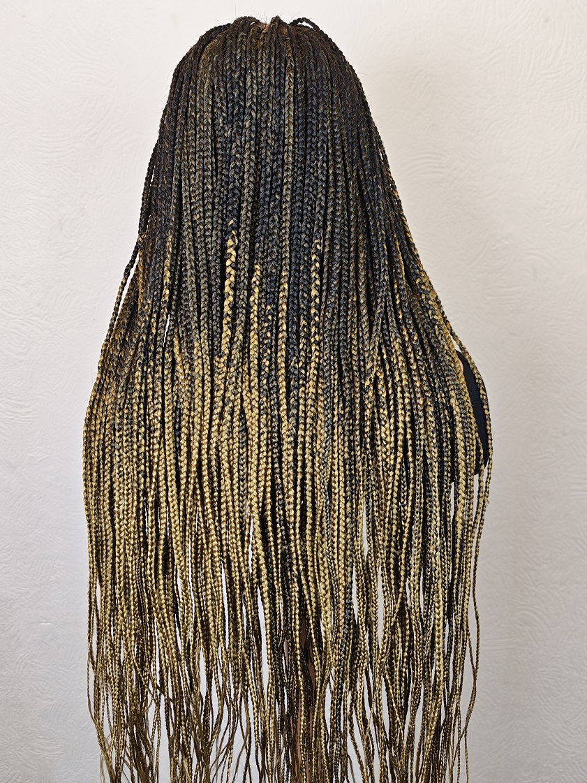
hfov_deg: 49.7
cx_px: 285
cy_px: 315
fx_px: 633
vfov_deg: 62.9
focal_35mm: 28
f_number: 1.6
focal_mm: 6.55
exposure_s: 1/150
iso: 50
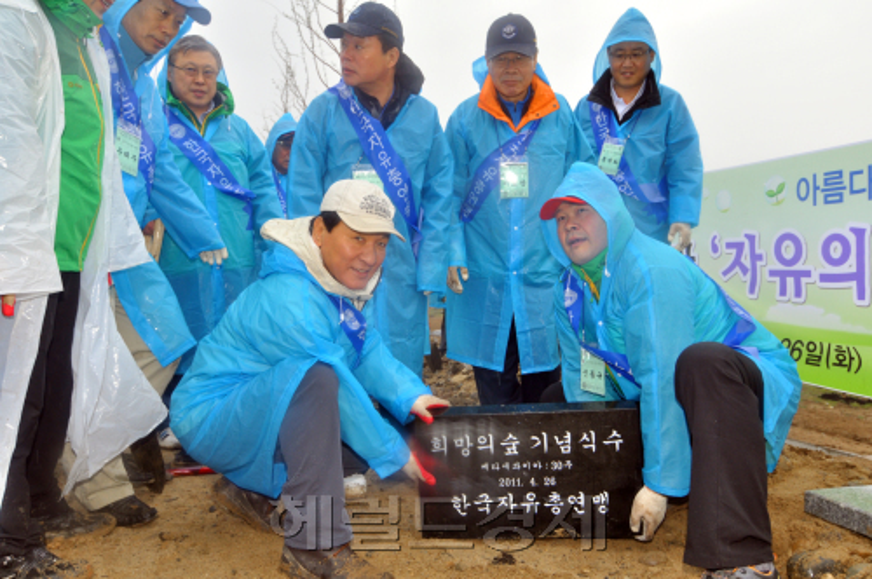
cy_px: 290
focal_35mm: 28
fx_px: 689
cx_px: 436
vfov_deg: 45.6
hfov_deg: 64.6
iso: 400
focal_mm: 19
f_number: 6.3
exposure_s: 1/250
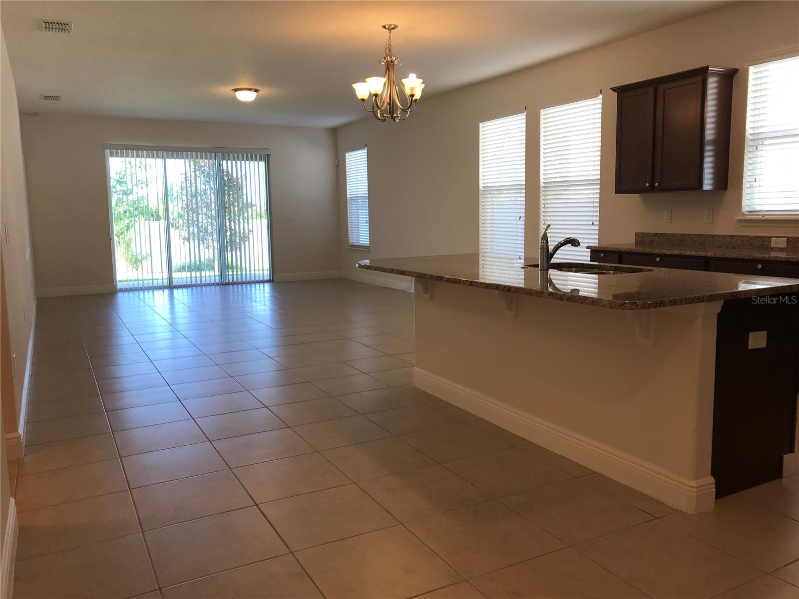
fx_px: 646
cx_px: 400
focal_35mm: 28
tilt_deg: -8.6
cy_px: 300
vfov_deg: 49.7
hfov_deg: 63.4
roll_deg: +1.8
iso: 25
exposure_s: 1/60
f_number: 1.8
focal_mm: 3.99
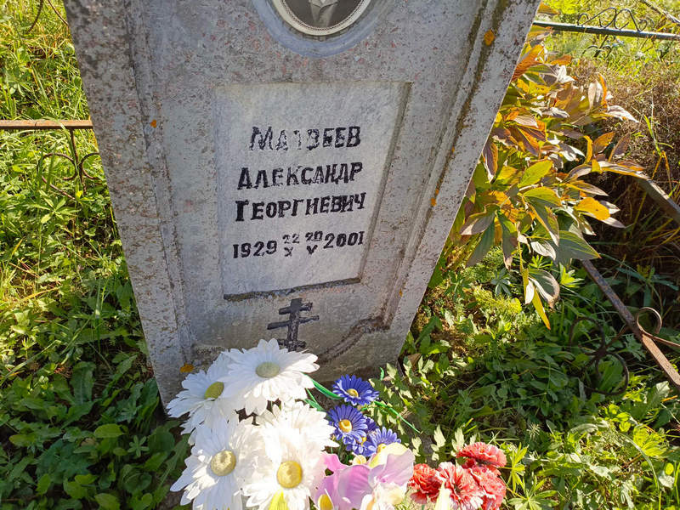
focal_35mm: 25
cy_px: 255
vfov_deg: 54.9
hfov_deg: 69.4
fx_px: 491
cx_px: 340
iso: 110
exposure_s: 1/450
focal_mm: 4.76
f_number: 1.69
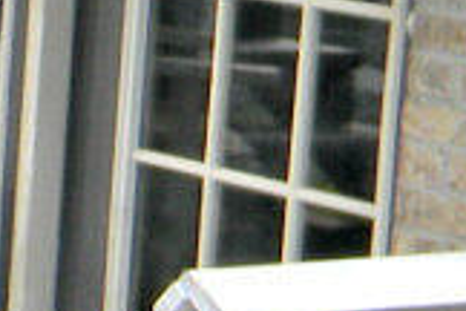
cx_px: -1202
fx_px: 2977
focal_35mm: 230
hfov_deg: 7.3
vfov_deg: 5.9
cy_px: -37
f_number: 3.5
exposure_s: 1/91.6
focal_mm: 5
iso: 80
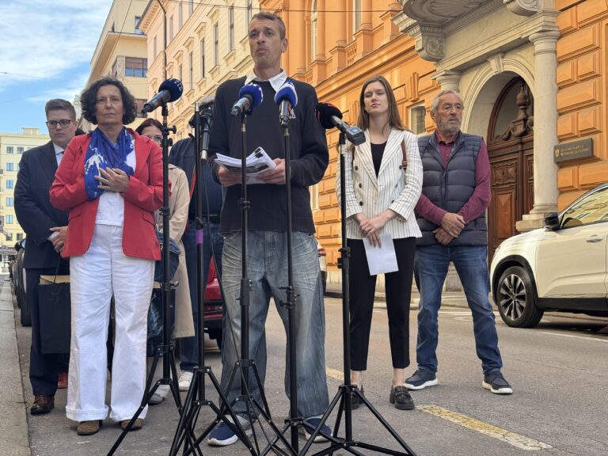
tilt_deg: +3.2
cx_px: 304
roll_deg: +0.6
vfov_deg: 30.3
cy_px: 228
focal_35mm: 48
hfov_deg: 39.7
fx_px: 843
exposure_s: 1/535
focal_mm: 6.76
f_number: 1.78
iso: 64
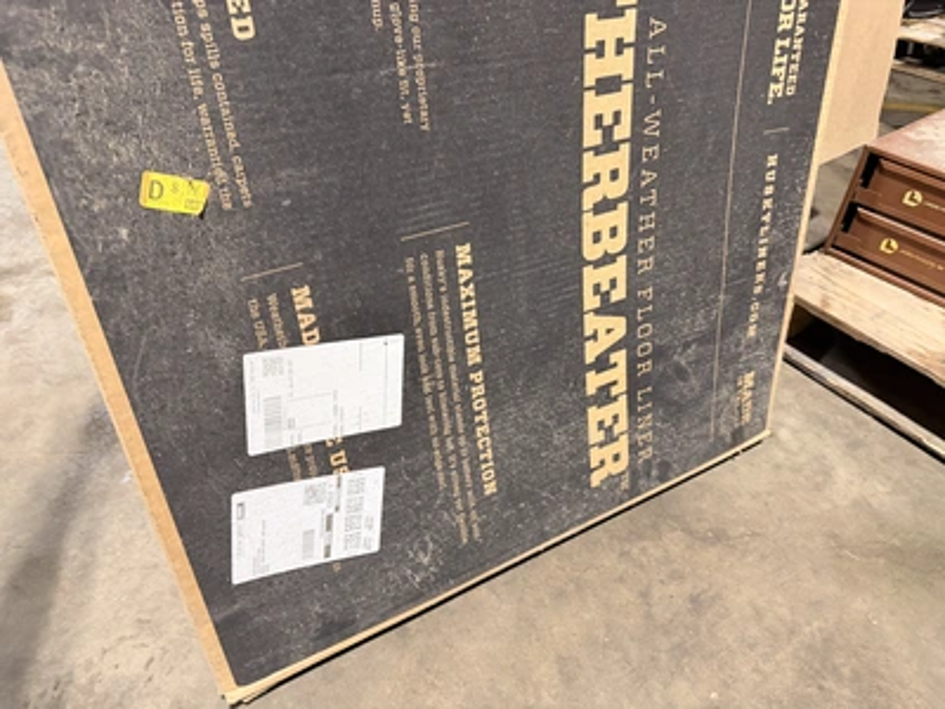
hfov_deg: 71.6
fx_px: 655
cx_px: 472
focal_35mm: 24
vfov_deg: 56.8
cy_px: 354
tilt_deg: -37.9
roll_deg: -1.8
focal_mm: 6.76
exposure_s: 1/40
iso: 640
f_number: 1.78
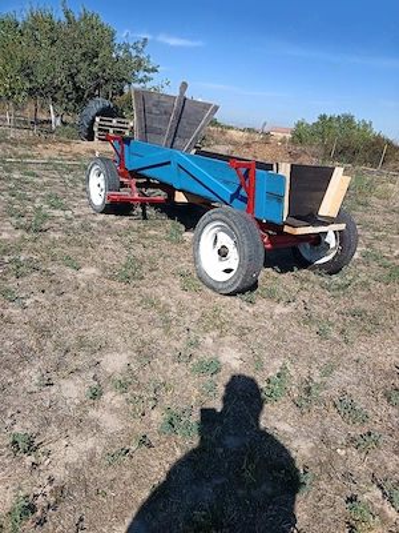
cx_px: 200
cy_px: 266
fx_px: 369
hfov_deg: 56.8
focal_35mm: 24
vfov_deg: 71.6
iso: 100
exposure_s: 1/417
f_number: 1.75
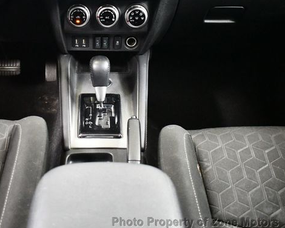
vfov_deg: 32.7
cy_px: 104
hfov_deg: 40.0
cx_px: 105
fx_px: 388
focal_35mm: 46
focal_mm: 24
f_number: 3.8
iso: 11400
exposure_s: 1/60
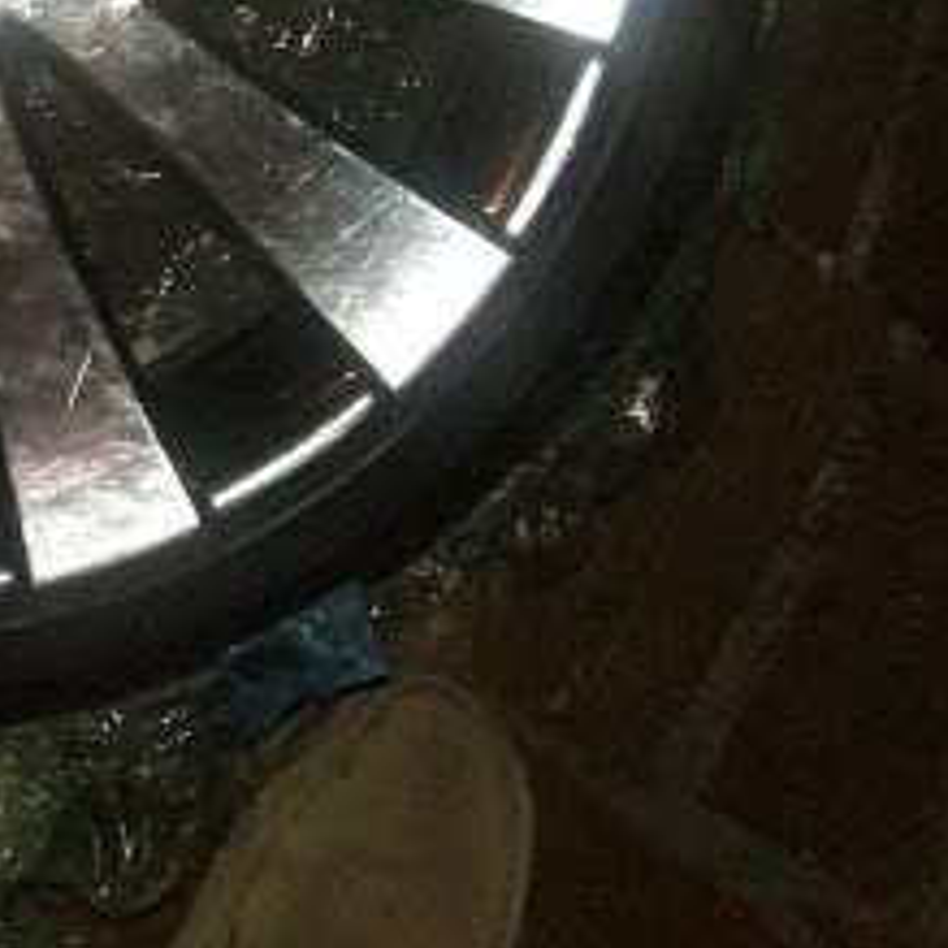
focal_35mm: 116
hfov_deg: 14.7
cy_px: 69
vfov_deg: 14.8
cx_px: -48
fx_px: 3594
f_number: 2.7
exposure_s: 1/60
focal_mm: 6
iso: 160
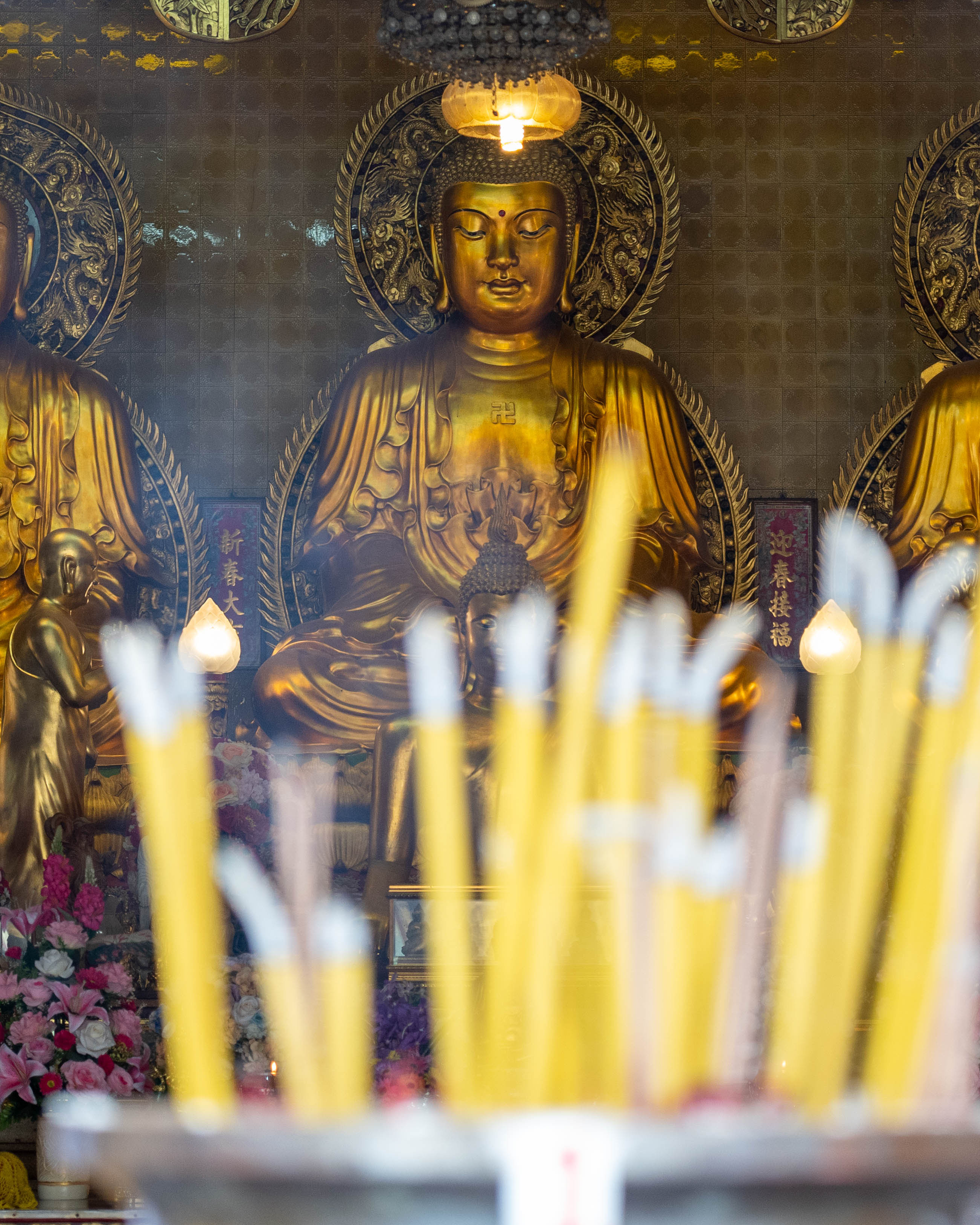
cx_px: 538
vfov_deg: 11.5
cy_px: 518
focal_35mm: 168
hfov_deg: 9.2
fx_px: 6091
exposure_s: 1/125
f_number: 4
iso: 1000
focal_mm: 97
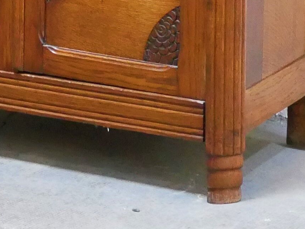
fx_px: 1878
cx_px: 108
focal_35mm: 213
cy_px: -333
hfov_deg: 9.3
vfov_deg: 6.6
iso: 3200
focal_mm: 20
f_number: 1.7
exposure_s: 1/40
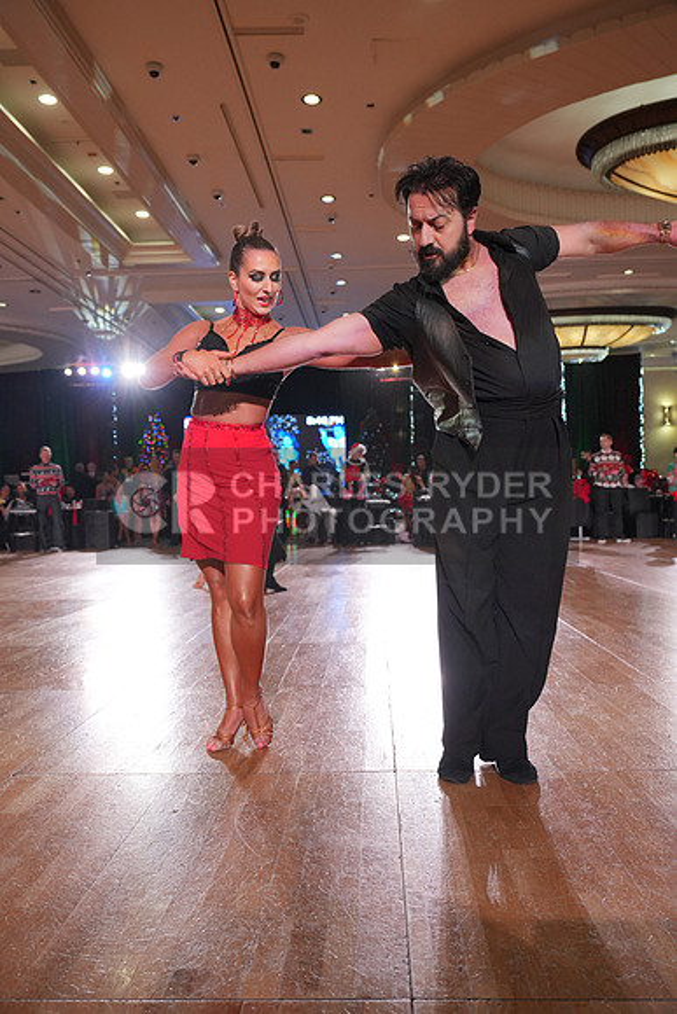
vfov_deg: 61.9
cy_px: 507
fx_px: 846
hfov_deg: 43.6
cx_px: 338
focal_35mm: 30
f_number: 4
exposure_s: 1/500
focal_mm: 30
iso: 2000
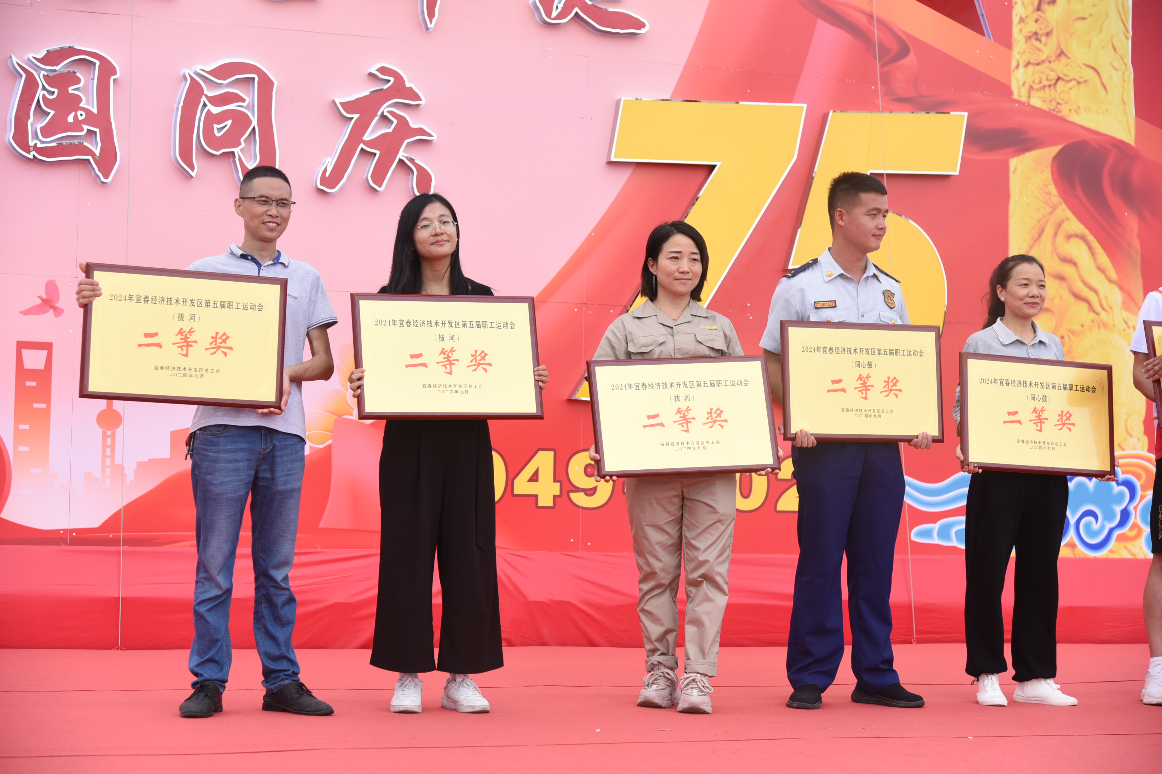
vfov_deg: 20.6
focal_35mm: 66
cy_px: 387
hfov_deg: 30.5
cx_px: 581
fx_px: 2130
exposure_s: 1/400
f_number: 4.5
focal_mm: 66
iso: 100
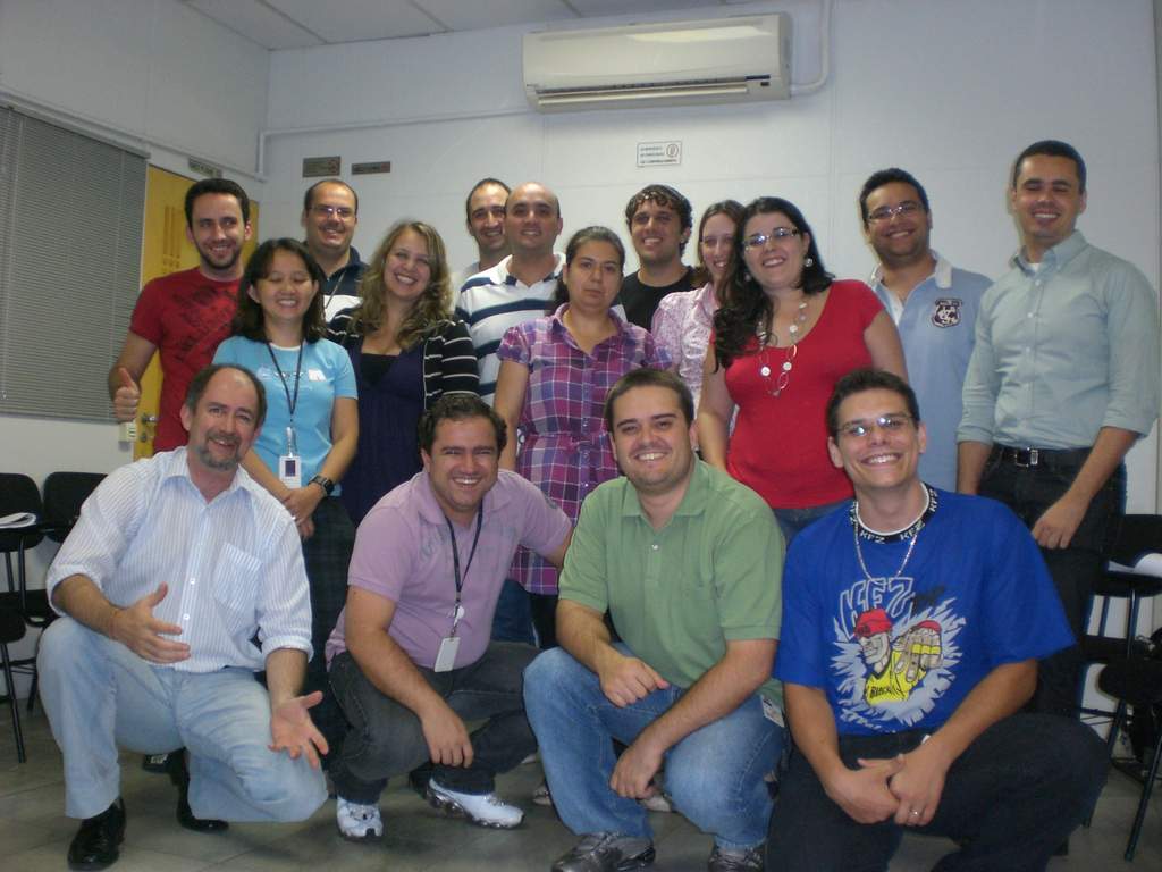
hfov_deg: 49.0
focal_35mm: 38
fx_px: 1276
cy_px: 436
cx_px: 581
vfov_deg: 37.7
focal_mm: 6.3
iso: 200
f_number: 3.1
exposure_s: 1/60
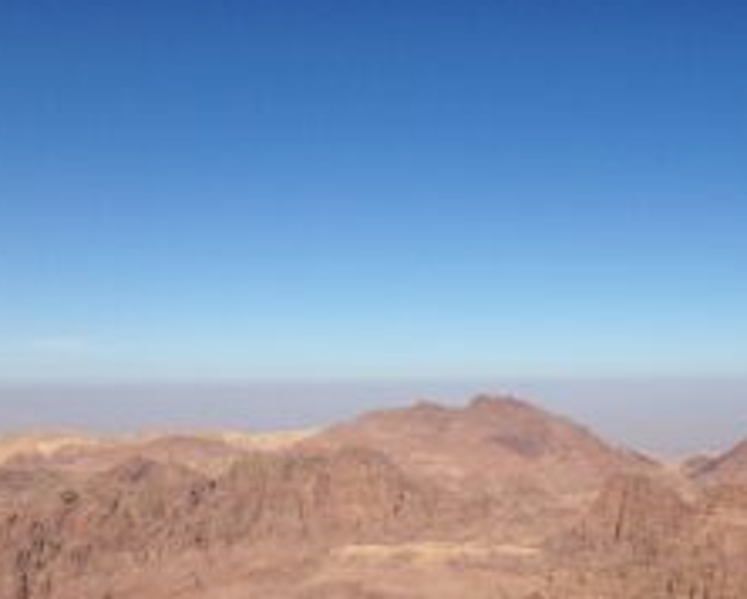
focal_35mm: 58
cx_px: 545
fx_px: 1283
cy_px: 485
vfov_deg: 25.8
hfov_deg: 32.0
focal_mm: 4.12
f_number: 2.4
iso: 50
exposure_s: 1/3876
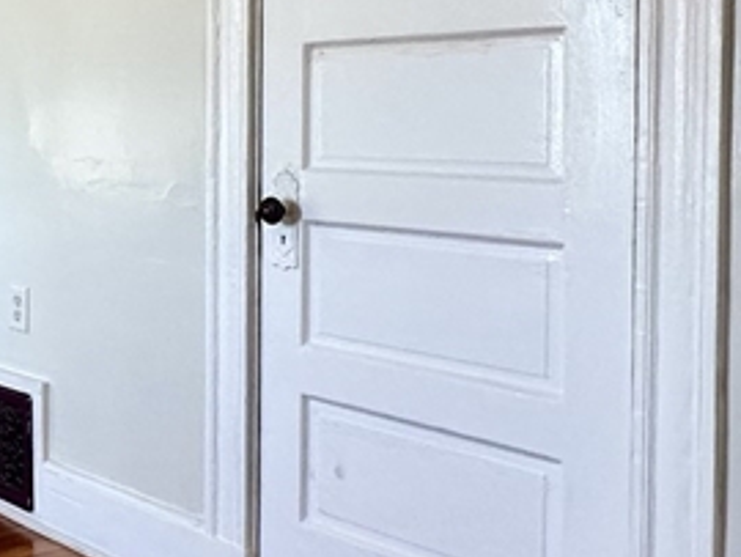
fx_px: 1136
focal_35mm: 53
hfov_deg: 31.4
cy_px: 129
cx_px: -104
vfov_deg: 27.1
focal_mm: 2.22
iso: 200
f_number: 2.2
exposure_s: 1/120
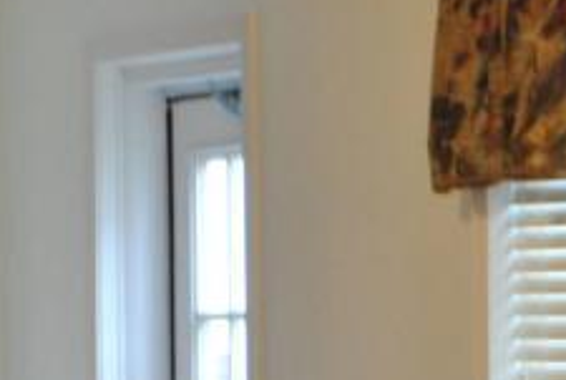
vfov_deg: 4.5
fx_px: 4821
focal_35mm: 306
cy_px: 657
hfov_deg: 6.7
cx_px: 502
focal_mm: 40
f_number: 5.3
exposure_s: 1/15
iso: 400
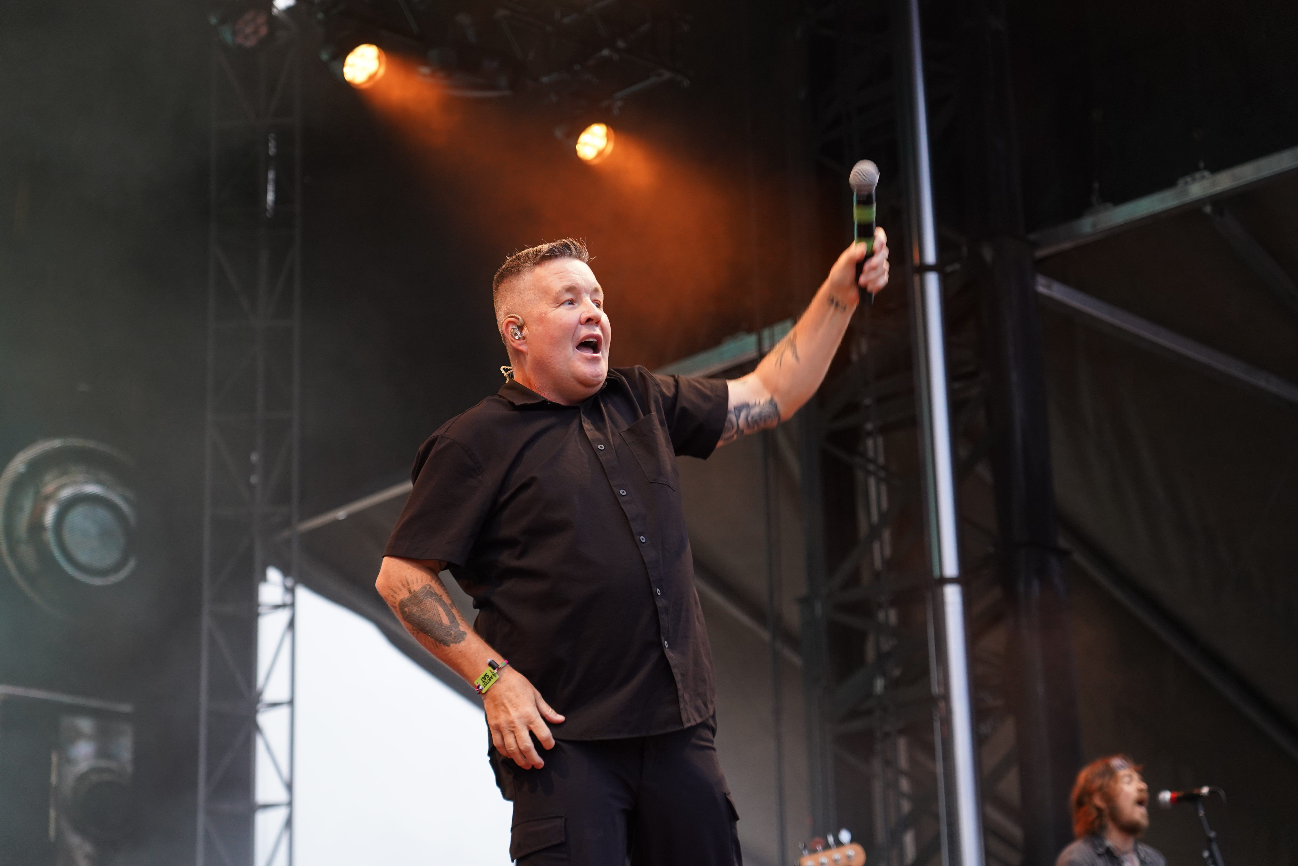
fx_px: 2776
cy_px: 433
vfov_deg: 17.7
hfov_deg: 26.3
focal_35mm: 77
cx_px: 654
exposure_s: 1/160
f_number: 4
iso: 1600
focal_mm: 76
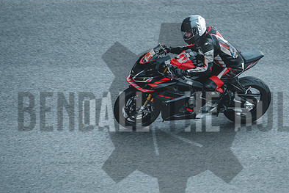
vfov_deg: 3.1
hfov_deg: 4.7
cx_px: 172
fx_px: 3549
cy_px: 113
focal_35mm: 442
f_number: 2
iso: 2500
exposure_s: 1/3200
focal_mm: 200
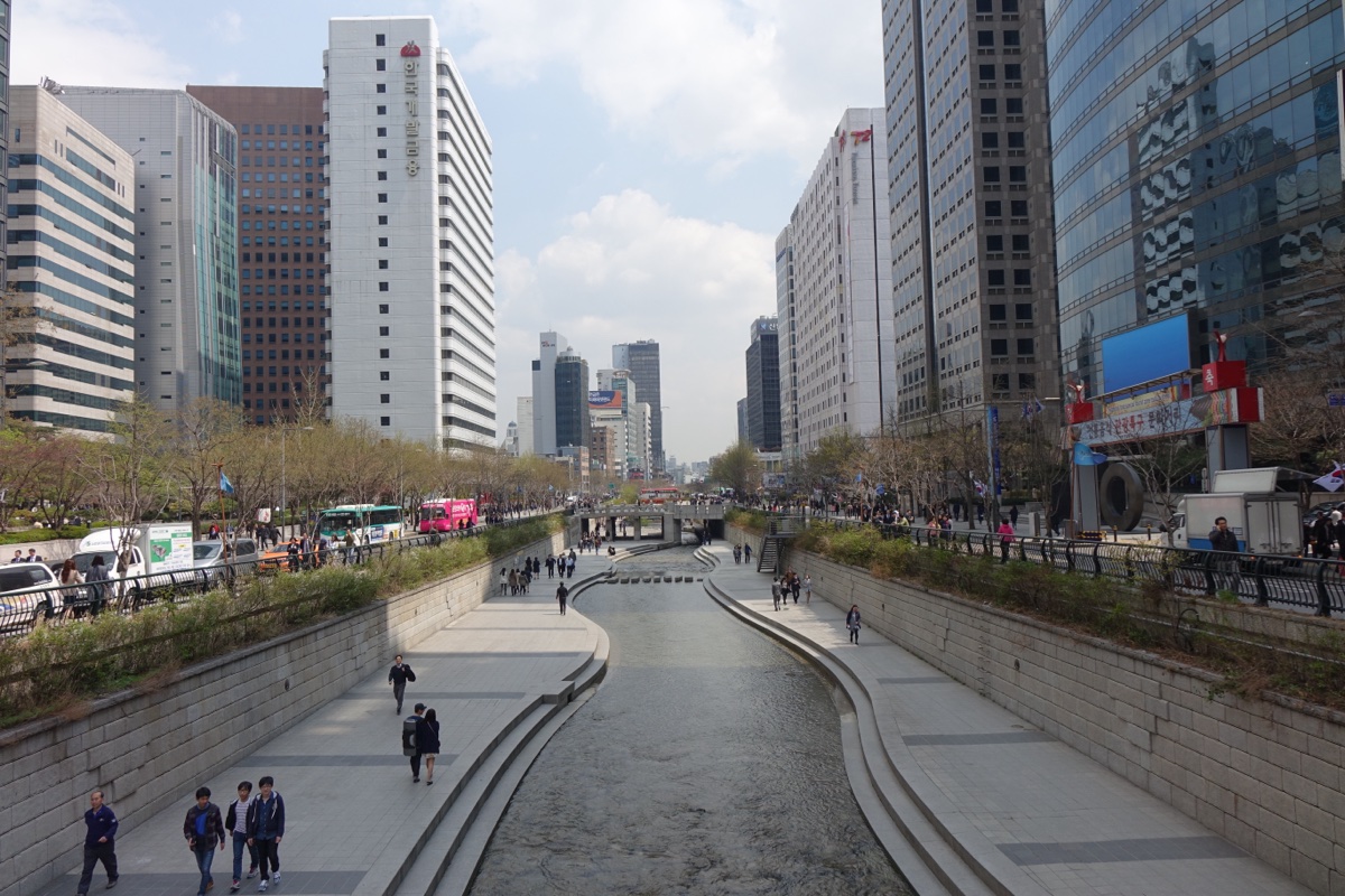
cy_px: 448
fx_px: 897
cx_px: 672
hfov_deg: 73.7
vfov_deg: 53.1
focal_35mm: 24
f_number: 4
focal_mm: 8.8
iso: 125
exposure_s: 1/800
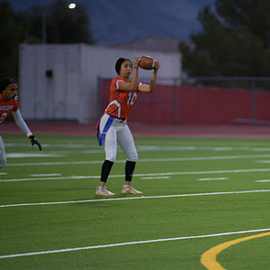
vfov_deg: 5.8
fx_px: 2656
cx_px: 261
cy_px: 158
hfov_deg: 5.8
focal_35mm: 301
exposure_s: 1/200
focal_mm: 180
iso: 360
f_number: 2.8
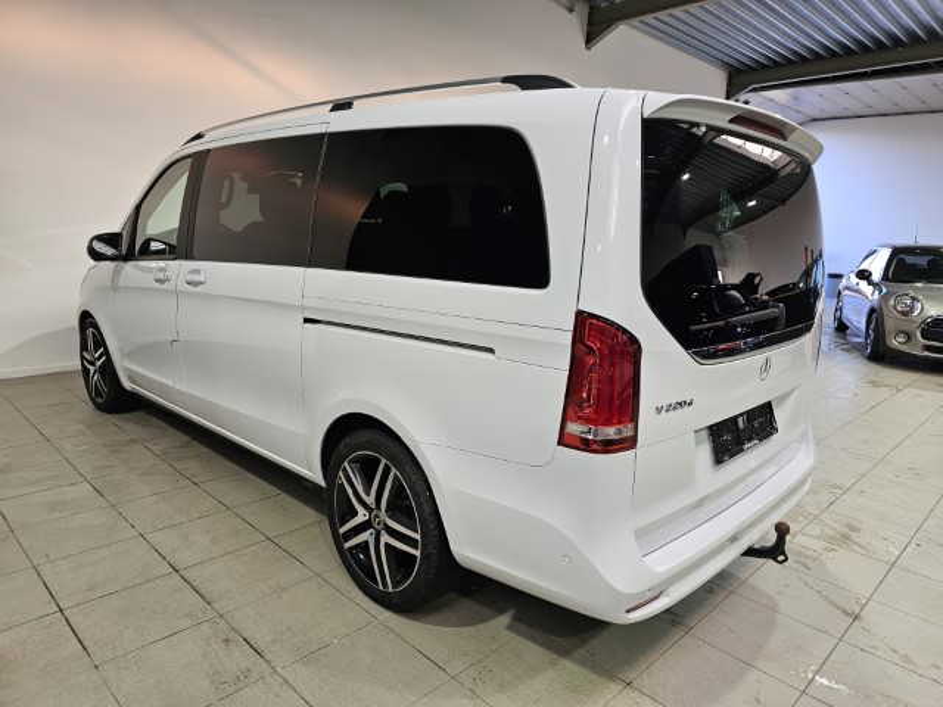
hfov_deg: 73.9
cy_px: 354
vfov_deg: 58.9
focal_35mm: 23
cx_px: 472
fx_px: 627
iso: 40
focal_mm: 6.3
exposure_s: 1/100
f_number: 1.7
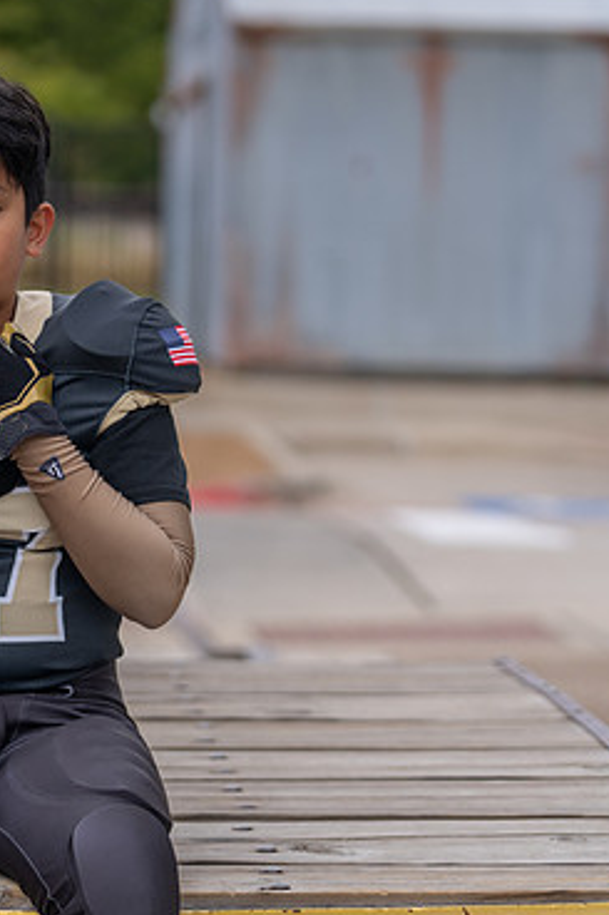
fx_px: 4089
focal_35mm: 161
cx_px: -16
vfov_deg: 12.8
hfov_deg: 8.5
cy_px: 417
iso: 100
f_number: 2.8
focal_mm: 91
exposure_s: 1/400
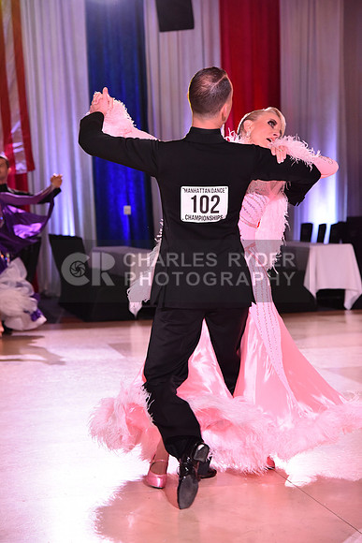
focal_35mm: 86
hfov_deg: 15.9
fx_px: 1296
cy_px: 272
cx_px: 181
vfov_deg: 23.6
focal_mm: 86
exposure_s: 1/320
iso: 2500
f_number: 5.6
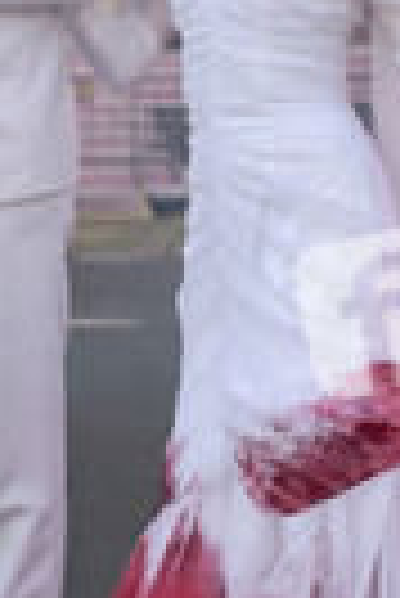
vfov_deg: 12.1
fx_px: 2793
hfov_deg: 8.2
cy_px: 67
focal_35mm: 168
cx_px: 119
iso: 250
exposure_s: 1/320
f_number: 4.5
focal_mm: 56
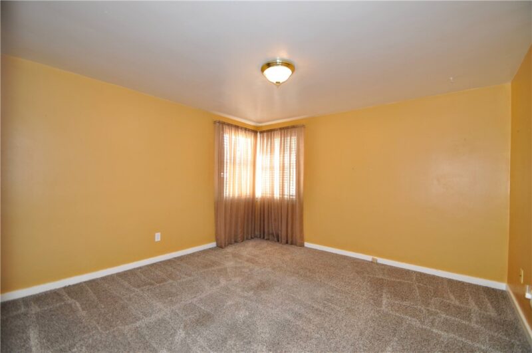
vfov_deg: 77.2
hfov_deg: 100.5
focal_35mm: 15
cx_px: 266
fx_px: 221
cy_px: 176
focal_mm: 10
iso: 320
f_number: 4.5
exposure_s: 1/60
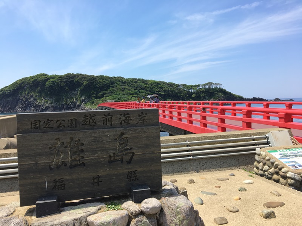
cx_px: 151
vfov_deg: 48.2
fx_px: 253
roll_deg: +1.8
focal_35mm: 29
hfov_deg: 61.7
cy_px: 113
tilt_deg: -1.5
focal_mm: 4.15
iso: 25
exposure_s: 1/950
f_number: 2.2
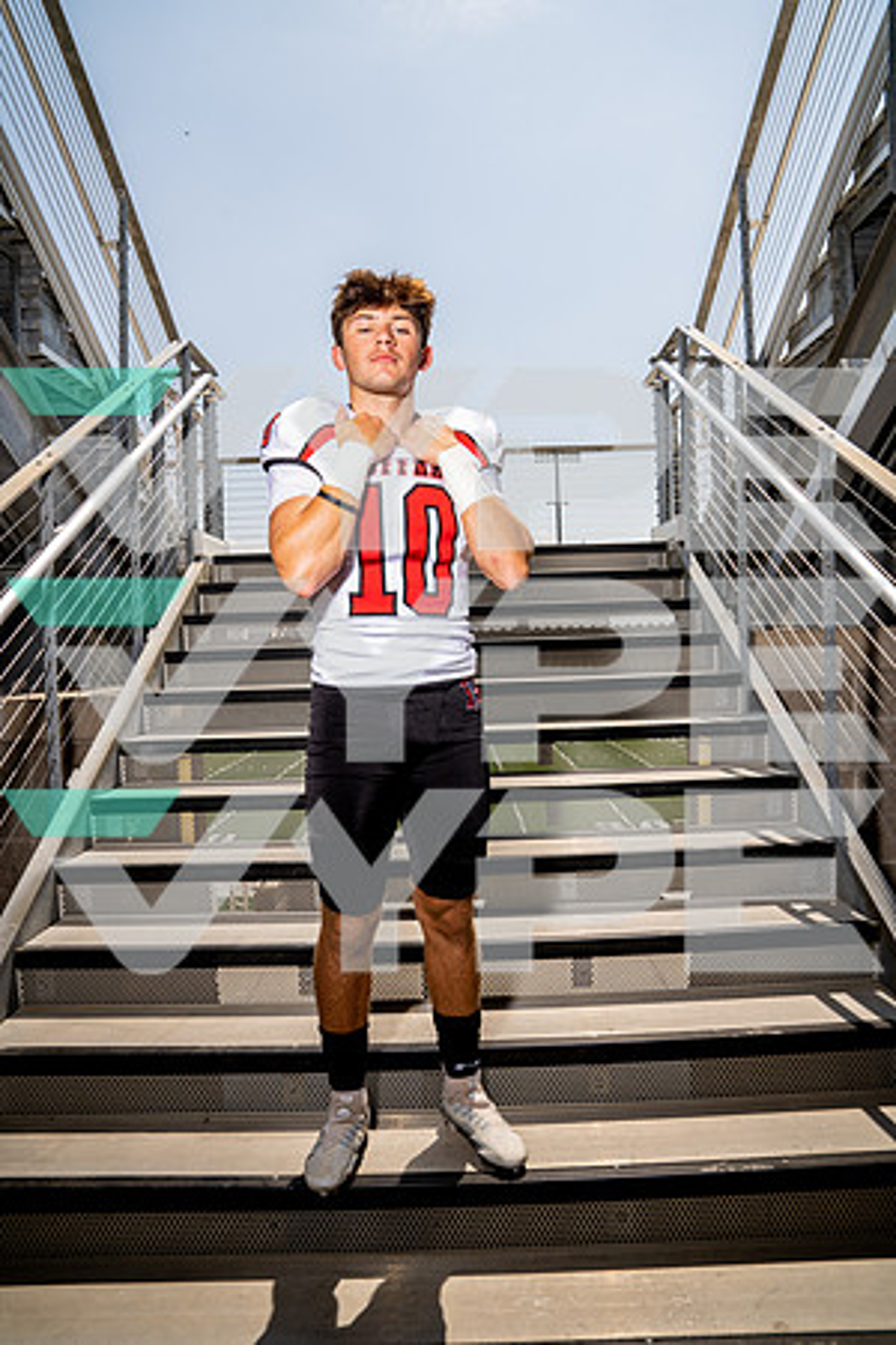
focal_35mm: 24
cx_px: 448
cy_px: 672
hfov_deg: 53.1
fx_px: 896
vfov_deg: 73.7
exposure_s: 1/250
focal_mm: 24
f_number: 8
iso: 100
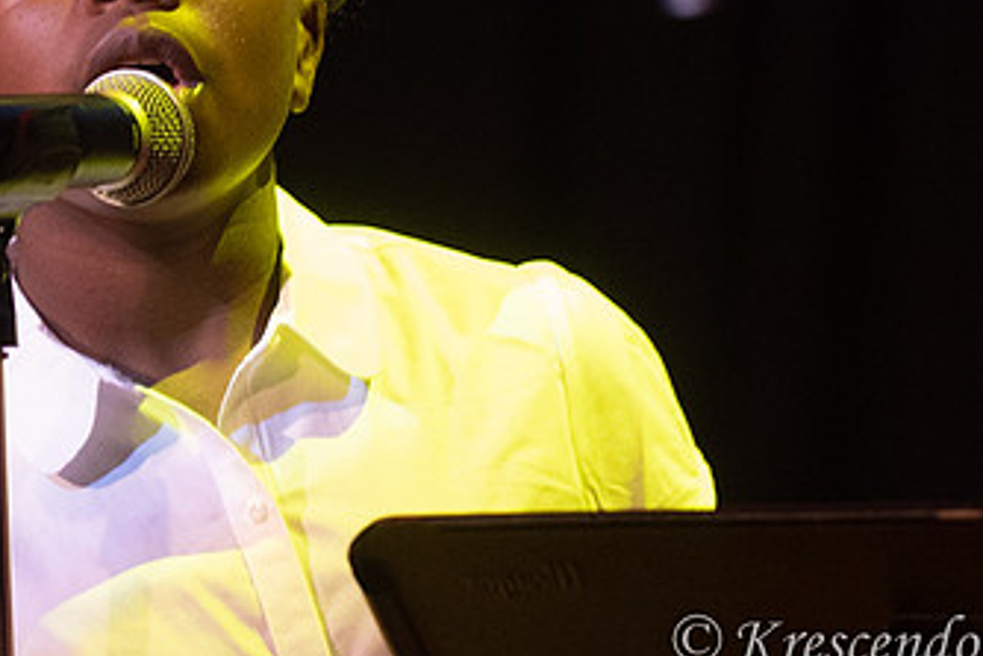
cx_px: 234
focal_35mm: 318
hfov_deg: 6.5
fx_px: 8686
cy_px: 66
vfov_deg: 4.3
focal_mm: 98
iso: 3200
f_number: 4
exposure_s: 1/200
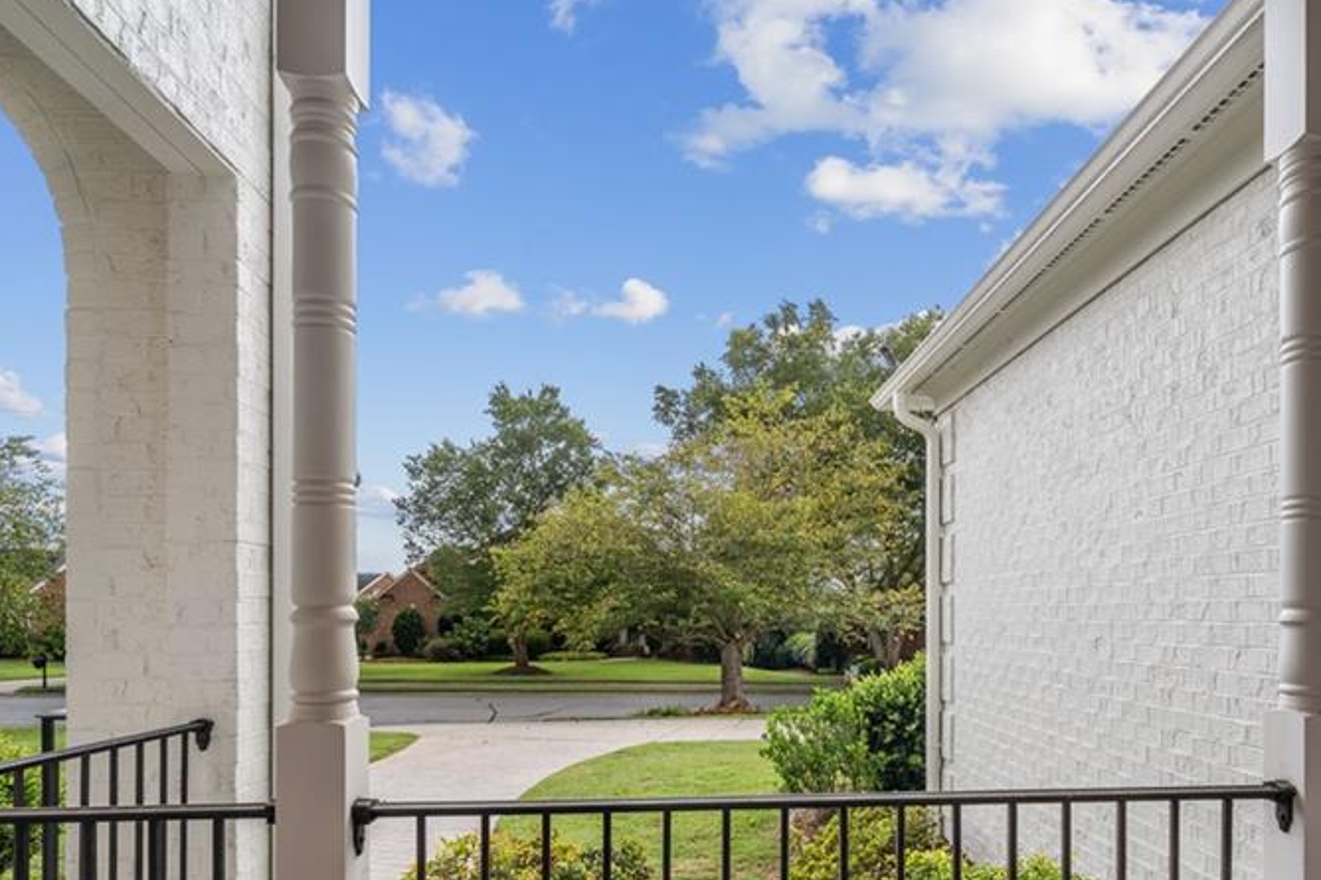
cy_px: 629
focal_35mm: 23
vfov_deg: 53.3
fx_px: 844
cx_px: 773
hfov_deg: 75.5
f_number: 8
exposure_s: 1/160
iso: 320
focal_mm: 15
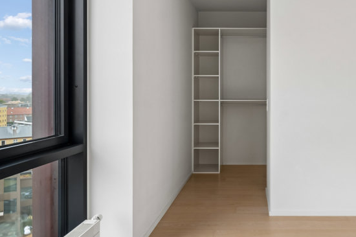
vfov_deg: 40.1
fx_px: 323
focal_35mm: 33
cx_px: 243
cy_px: 97
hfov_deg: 56.2
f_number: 8
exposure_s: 1/3.33
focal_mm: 15
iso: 200
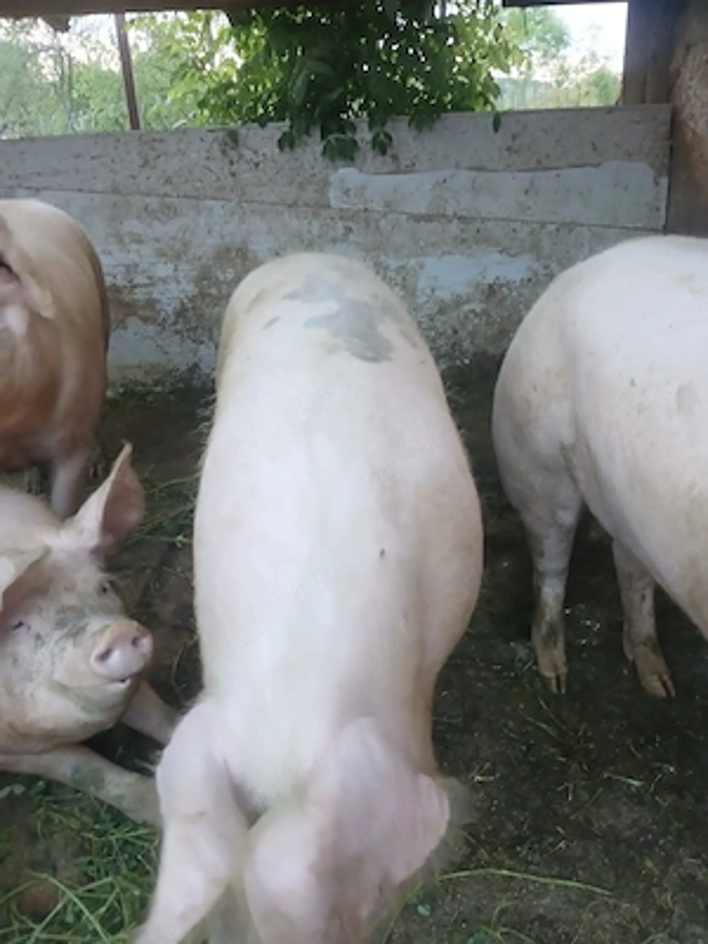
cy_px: 472
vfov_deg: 67.3
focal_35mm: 26
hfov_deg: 53.1
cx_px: 354
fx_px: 709
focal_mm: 3.98
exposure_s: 1/50
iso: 250
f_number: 1.8
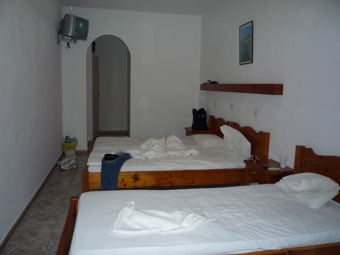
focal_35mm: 30
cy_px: 128
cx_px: 170
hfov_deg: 60.0
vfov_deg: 46.8
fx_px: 295
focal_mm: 5.2
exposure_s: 1/30
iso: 125
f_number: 3.3
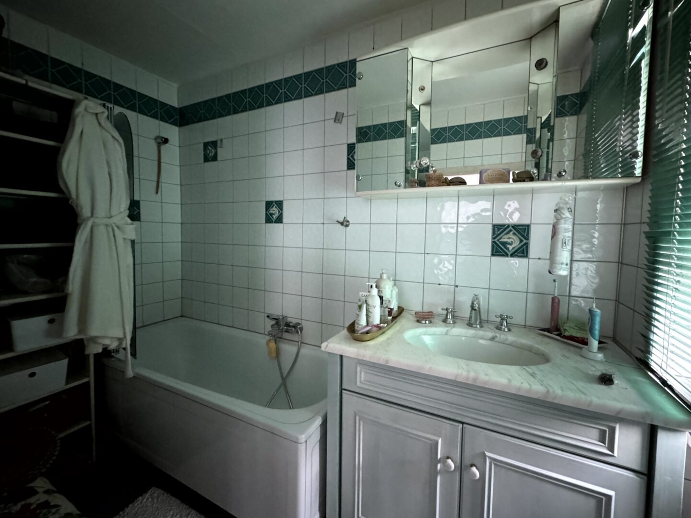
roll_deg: +0.9
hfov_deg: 102.1
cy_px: 259
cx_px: 346
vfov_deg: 85.7
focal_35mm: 14
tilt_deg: -5.4
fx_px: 279
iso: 1250
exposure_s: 1/33
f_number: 2.2
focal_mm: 2.22
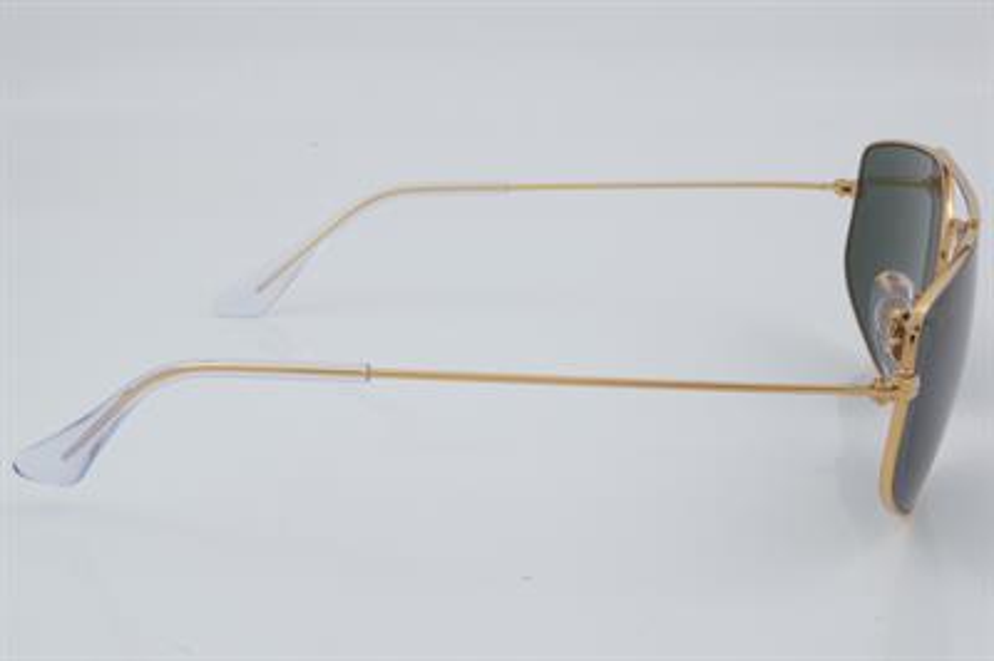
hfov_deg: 27.0
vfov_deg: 18.2
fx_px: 2069
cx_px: 497
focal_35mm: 75
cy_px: 330
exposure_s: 1/4
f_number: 29
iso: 100
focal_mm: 50
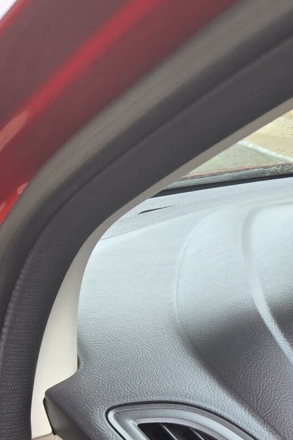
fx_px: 940
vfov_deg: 25.4
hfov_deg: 15.3
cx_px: 523
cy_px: 411
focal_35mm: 77
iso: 80
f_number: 1.8
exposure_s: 1/180
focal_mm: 5.4
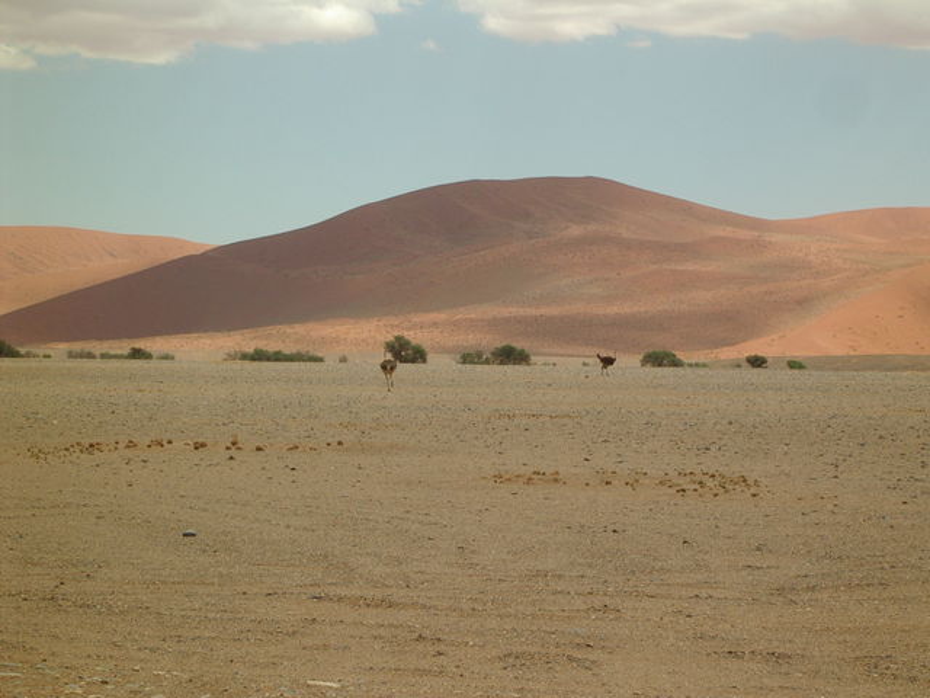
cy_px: 349
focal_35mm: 114
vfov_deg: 13.0
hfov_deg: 17.3
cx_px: 465
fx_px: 3063
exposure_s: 1/250
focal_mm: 17.4
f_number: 9
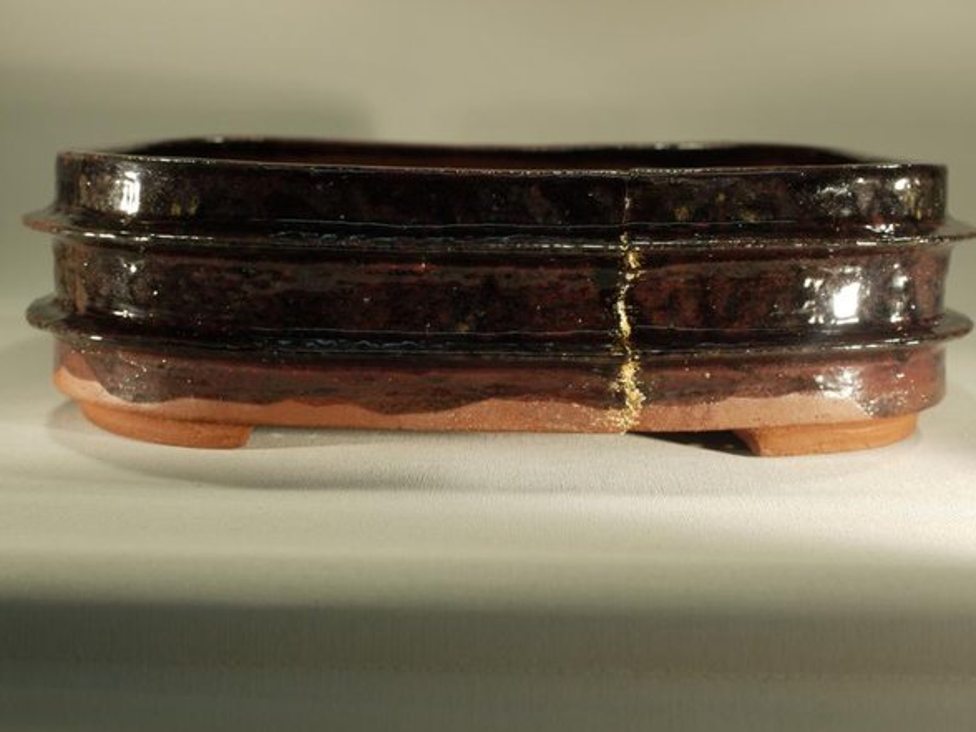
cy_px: 368
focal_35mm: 49
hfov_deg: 38.9
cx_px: 488
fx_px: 1382
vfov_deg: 29.7
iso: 100
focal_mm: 24
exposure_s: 1/30
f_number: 4.8
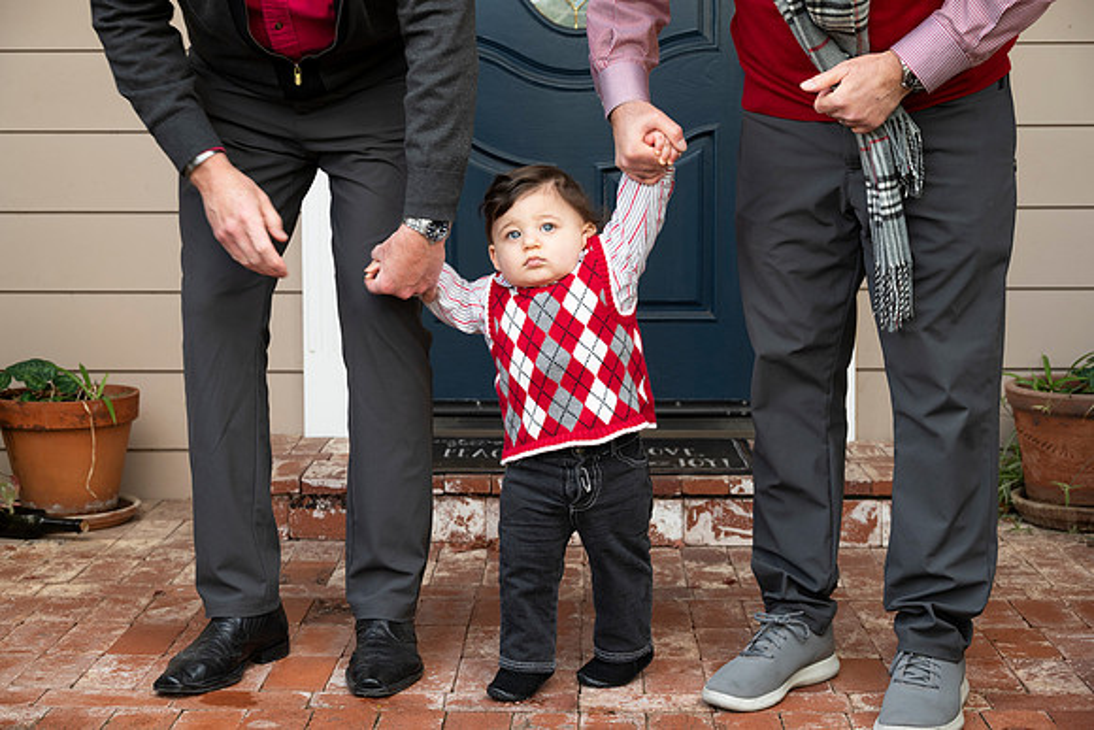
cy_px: 365
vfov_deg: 22.3
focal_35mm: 61
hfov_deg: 32.9
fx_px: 1854
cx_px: 547
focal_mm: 61
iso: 400
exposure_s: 1/100
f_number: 6
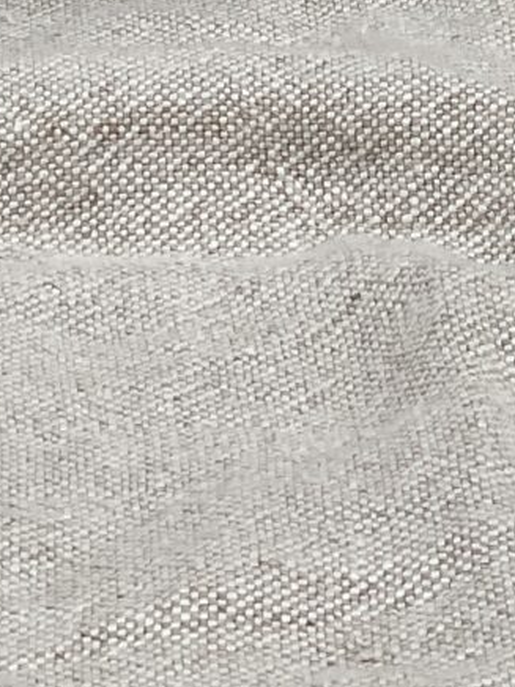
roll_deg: +0.2
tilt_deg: -14.7
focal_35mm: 305
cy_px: -840
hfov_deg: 4.9
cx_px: 203
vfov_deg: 6.3
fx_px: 6050
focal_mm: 6
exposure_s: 1/329
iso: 20
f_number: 2
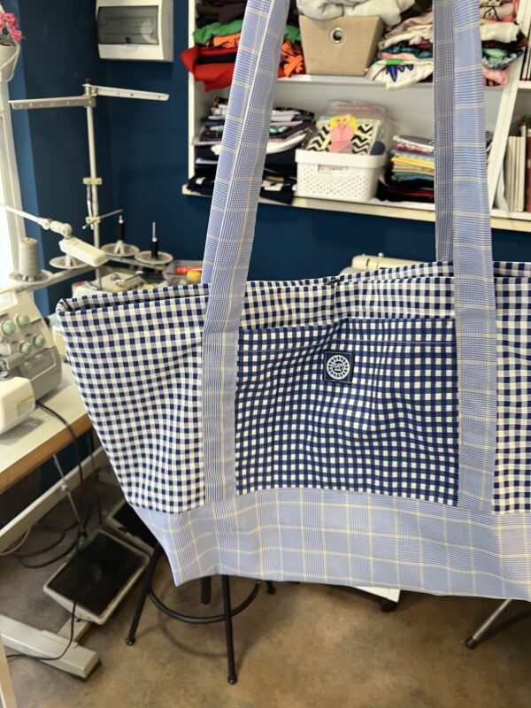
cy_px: 354
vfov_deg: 67.3
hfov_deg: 53.1
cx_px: 266
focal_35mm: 26
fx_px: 532
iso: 100
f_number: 1.6
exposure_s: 1/50
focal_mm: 5.1
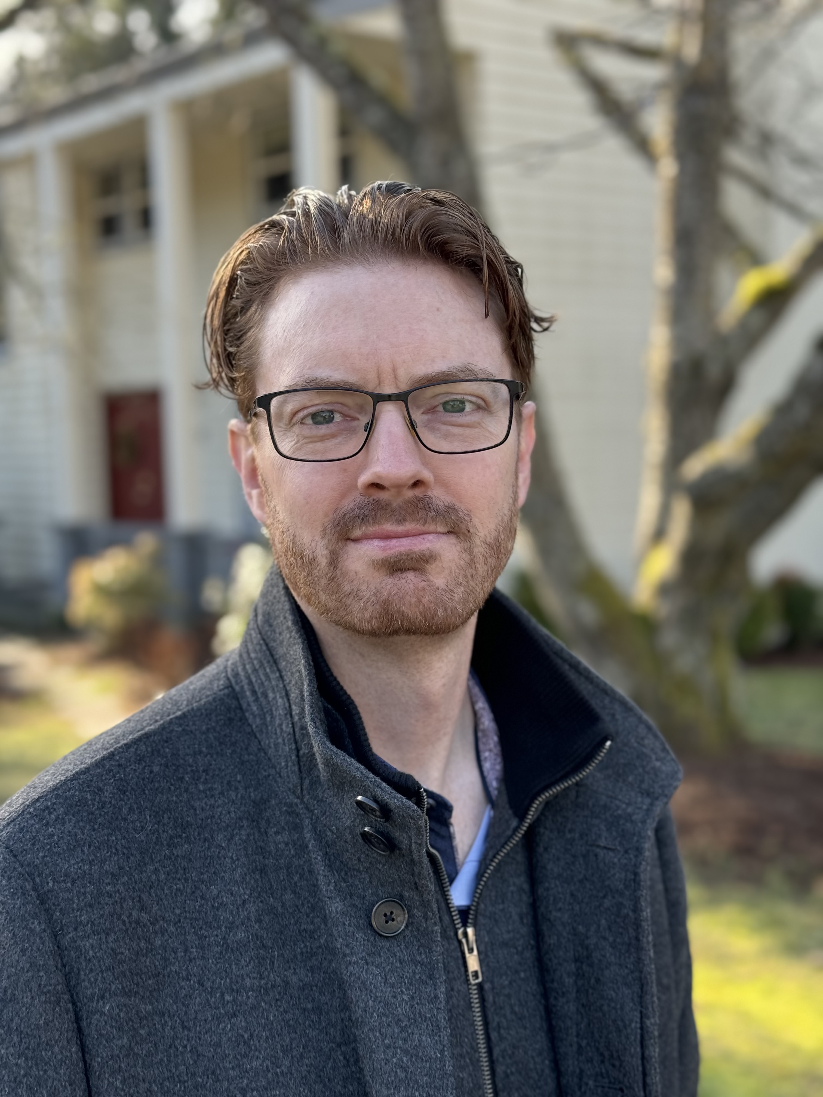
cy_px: 548
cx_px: 412
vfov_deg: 39.7
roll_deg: +2.3
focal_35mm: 48
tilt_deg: -2.6
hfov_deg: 30.3
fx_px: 1522
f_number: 1.78
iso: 64
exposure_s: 1/402
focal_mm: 6.86
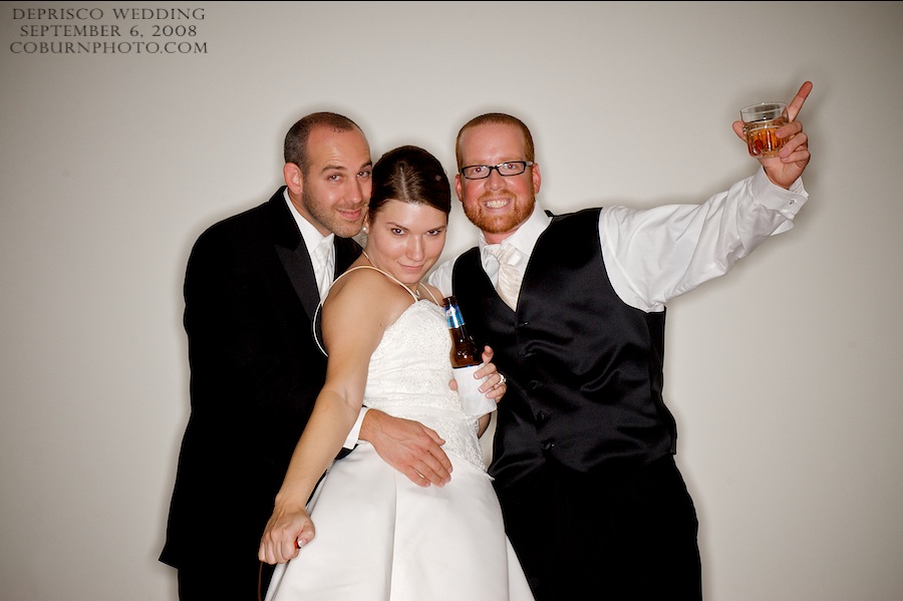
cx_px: 452
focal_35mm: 60
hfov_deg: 33.4
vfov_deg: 22.6
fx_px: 1504
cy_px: 300
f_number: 16
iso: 200
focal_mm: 40
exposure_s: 1/250
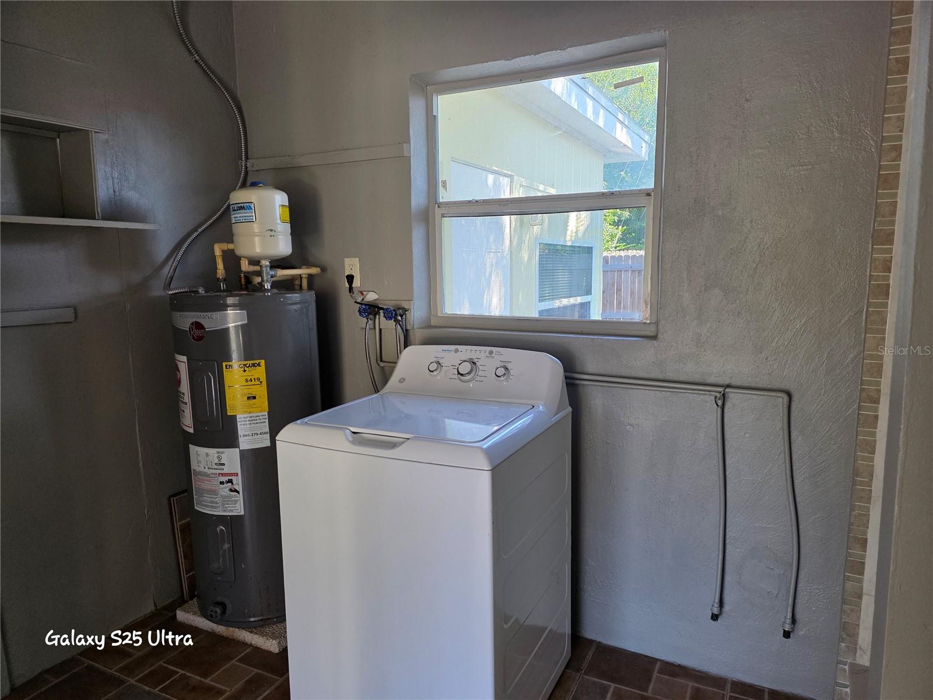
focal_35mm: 23
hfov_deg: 73.9
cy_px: 350
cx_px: 466
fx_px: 620
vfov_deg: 58.9
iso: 125
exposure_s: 1/180
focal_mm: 6.3
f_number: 1.7
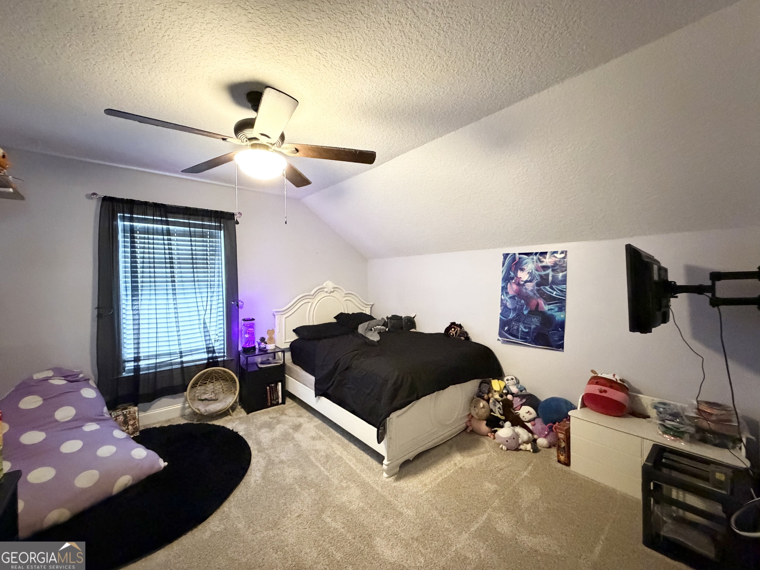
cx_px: 380
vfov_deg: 85.7
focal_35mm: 14
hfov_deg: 102.1
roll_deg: +0.8
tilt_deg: -1.4
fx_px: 307
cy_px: 285
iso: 1250
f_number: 2.2
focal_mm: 2.22
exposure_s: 1/60
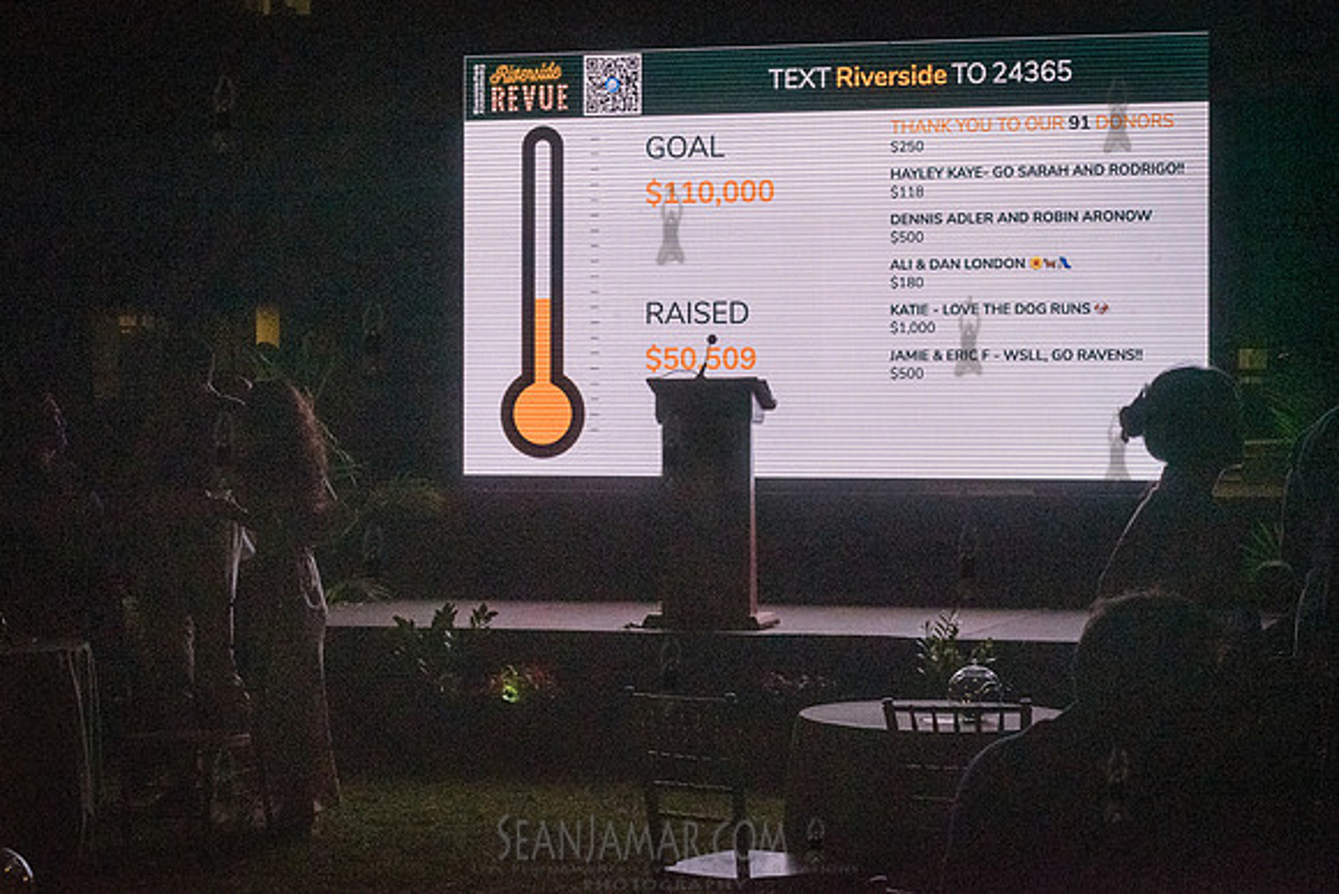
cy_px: 447
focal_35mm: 85
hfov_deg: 24.0
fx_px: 3149
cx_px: 670
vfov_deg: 16.1
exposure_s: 1/1250
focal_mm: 80
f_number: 11
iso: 8000
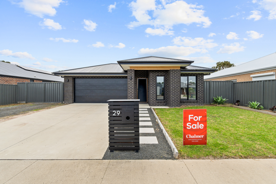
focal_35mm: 15
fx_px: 115
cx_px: 138
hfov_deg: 100.4
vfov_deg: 77.3
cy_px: 92
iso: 100
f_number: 8
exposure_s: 1/160
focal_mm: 10
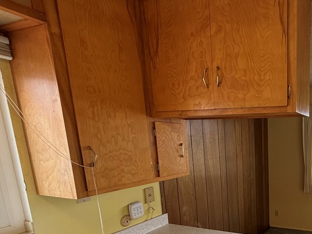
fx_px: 234
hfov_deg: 56.8
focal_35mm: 26
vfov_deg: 50.5
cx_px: 287
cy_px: 181
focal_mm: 2.22
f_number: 2.2
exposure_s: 1/99
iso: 80
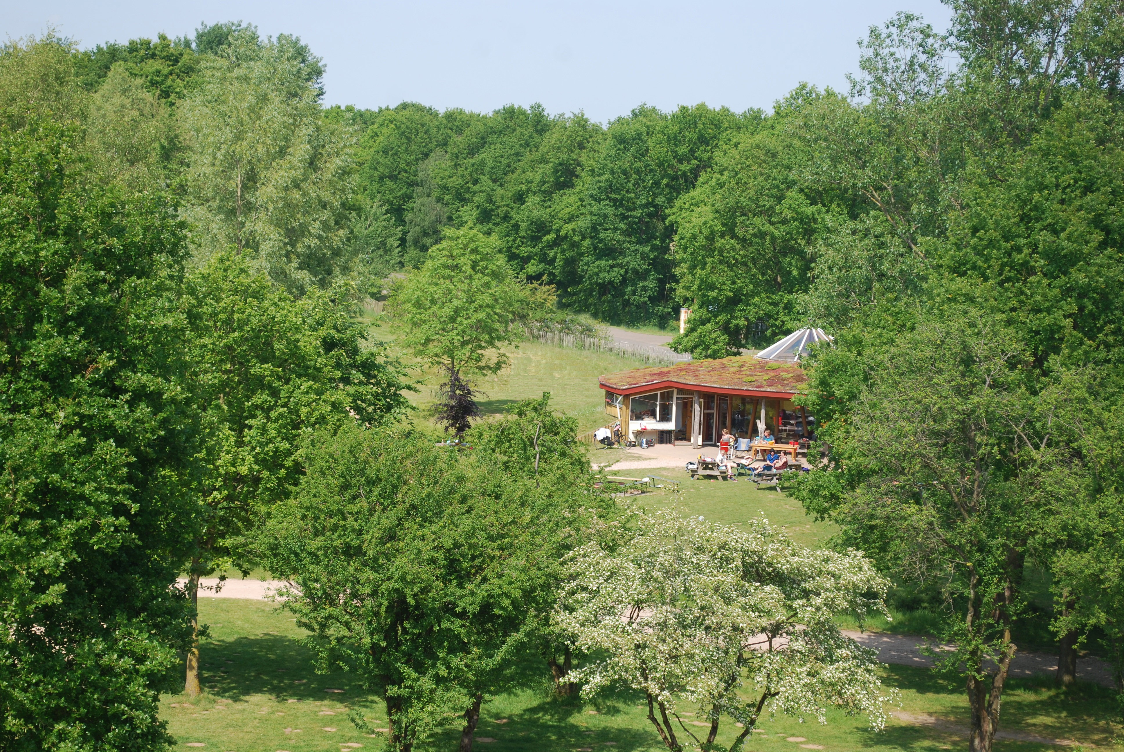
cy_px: 376
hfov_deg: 24.6
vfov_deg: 16.6
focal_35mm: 82
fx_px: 2579
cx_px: 562
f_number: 6.3
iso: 100
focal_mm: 55
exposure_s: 1/160
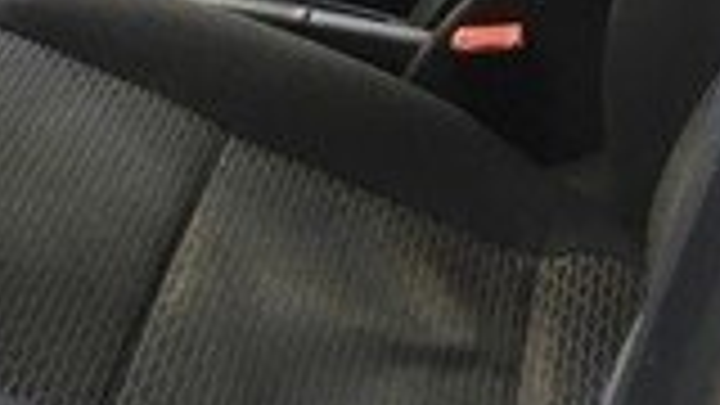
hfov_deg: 21.1
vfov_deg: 11.9
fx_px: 1871
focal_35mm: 98
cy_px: -153
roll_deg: +0.4
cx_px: 14
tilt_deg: -22.5
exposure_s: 1/33
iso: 40
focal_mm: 4.15
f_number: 2.2
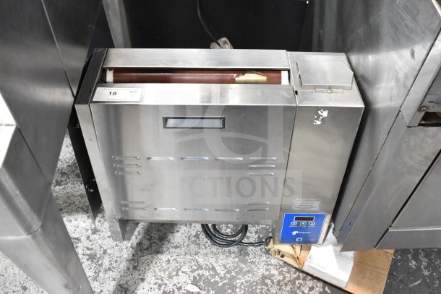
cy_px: 147
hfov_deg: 53.1
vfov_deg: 36.9
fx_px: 441
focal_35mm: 36
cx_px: 220
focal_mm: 24
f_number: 6.3
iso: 6400
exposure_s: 1/160
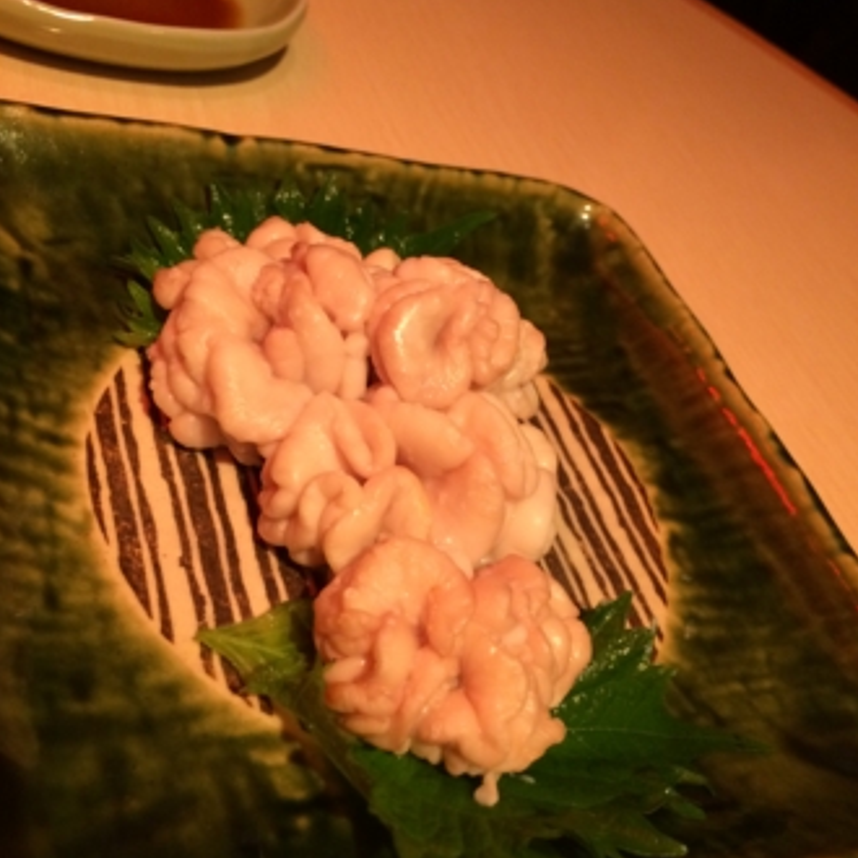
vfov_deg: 47.2
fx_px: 981
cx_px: 421
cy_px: 421
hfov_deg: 47.2
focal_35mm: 35
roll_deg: -25.5
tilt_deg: -42.4
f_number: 2.2
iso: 250
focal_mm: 4.15
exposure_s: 1/33
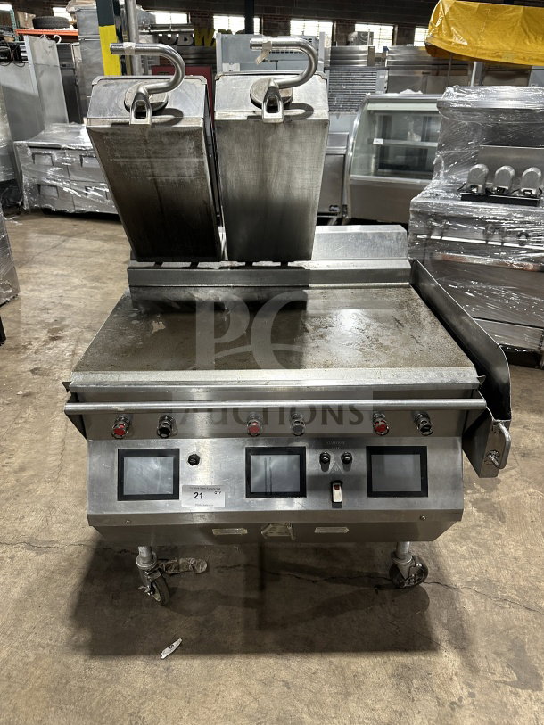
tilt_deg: -28.1
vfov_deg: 71.6
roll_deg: -1.8
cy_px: 362
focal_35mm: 24
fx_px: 503
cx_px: 272
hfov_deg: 56.8
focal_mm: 6.86
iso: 250
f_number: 1.78
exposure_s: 1/60
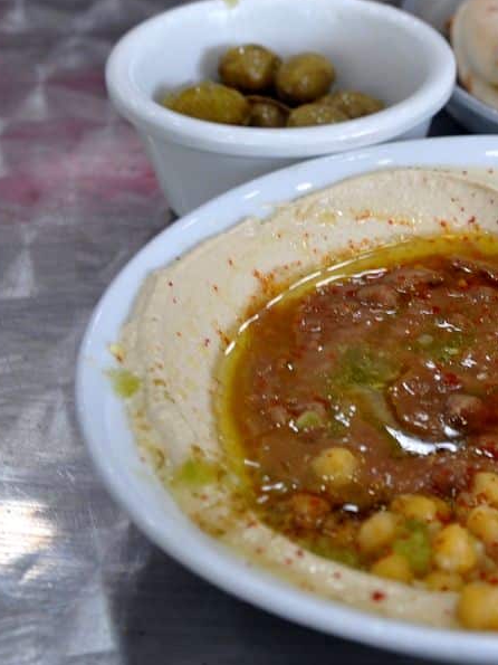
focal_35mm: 92
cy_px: 327
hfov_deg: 15.7
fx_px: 1765
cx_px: 526
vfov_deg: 21.3
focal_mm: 38
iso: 220
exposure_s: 1/30
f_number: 5.6
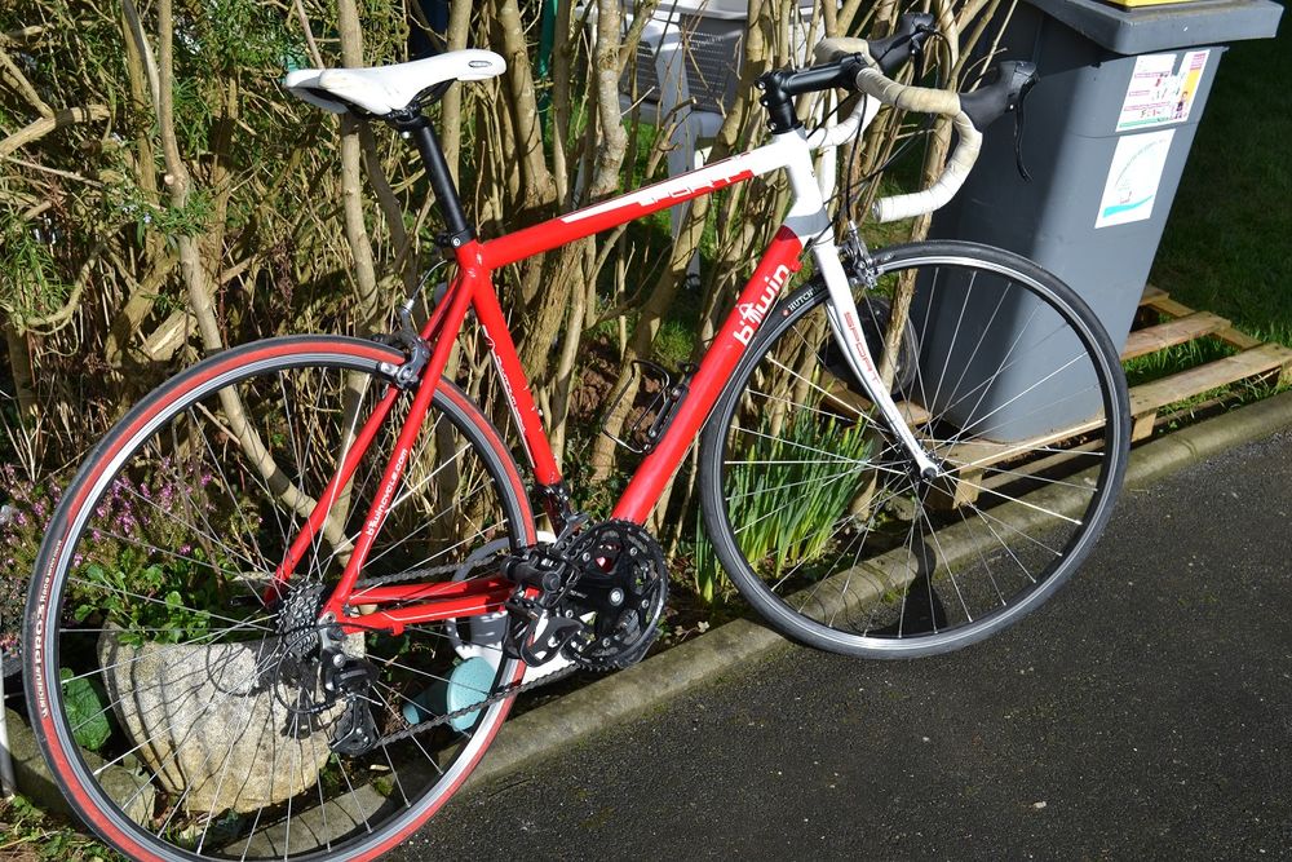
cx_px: 646
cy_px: 431
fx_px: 1723
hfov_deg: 41.1
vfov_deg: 28.1
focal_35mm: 48
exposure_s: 1/250
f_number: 8
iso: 100
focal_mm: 32
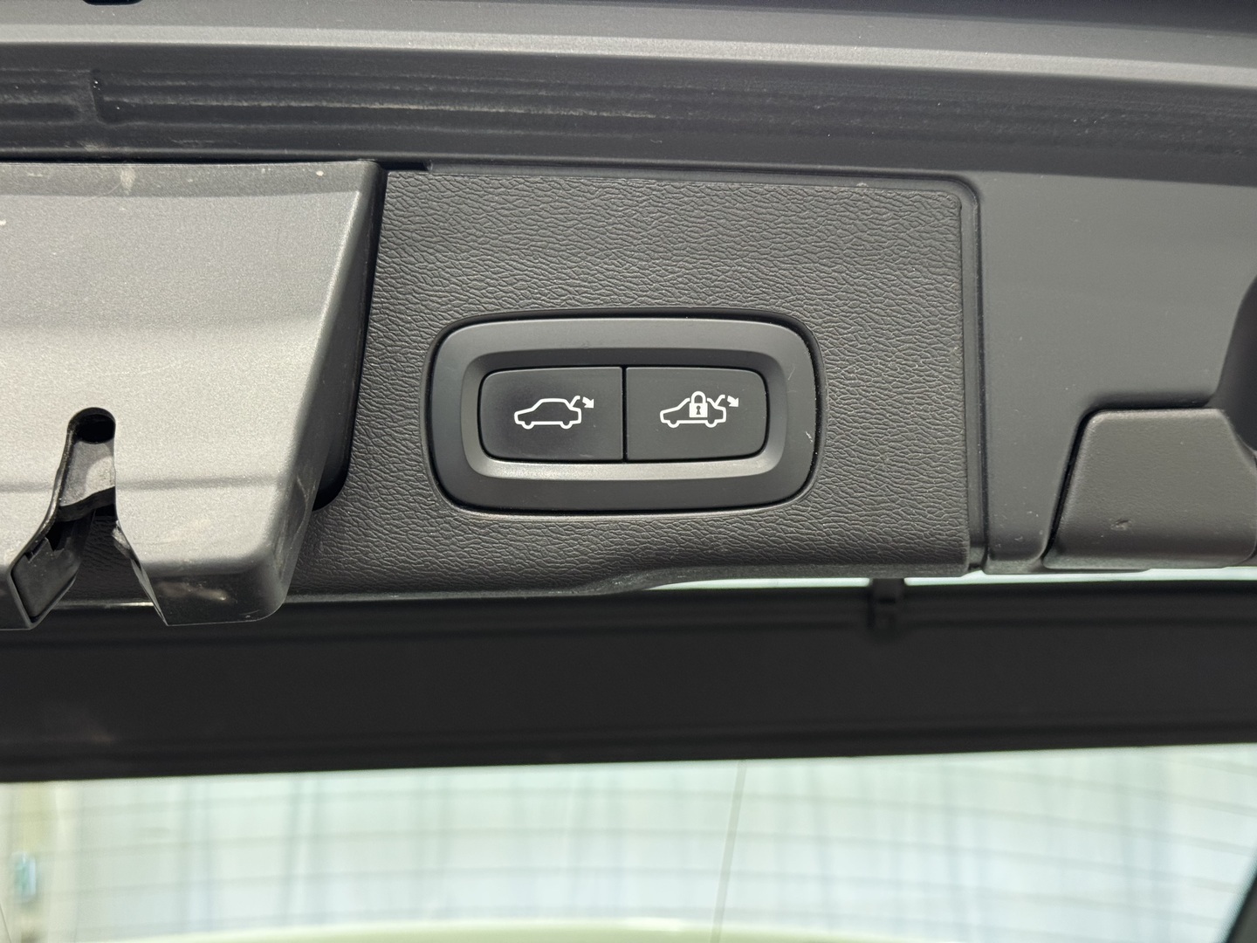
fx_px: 1743
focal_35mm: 48
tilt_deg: +14.9
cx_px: 628
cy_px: 472
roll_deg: +2.3
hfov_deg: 39.7
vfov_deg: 30.3
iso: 160
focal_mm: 6.76
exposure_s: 1/50
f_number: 1.78
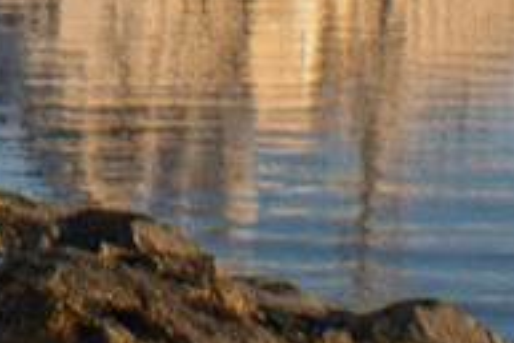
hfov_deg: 11.2
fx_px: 2586
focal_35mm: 181
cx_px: 525
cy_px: -80
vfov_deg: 7.5
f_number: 5.6
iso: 400
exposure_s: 1/640
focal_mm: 35
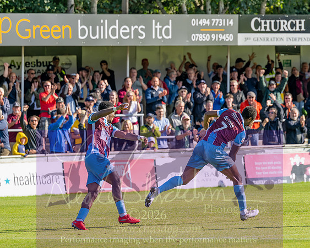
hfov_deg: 5.8
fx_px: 3042
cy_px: 109
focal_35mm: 332
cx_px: 158
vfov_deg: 4.7
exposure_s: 1/2500
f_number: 4
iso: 400
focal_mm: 175
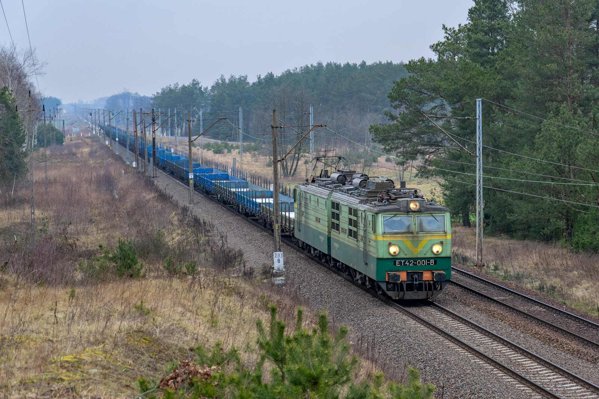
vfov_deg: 12.2
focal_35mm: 112
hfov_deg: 18.2
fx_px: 1872
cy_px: 200
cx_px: 300
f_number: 6.3
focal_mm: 75
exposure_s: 1/320
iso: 400
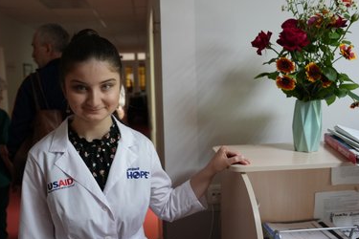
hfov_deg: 58.7
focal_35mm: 32
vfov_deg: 41.1
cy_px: 126
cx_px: 177
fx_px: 319
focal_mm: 30
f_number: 4
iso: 5000
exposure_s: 1/160
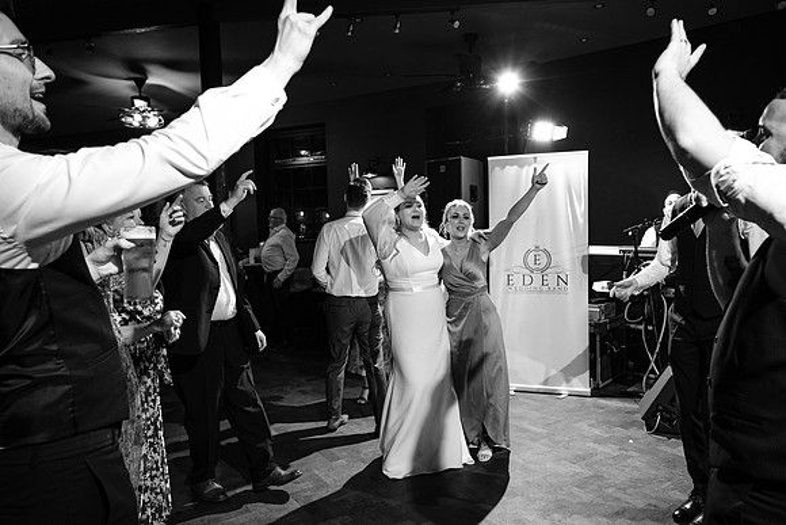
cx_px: 393
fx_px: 530
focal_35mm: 24
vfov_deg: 52.7
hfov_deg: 73.2
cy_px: 262
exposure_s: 1/160
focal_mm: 16
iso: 800
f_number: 2.8
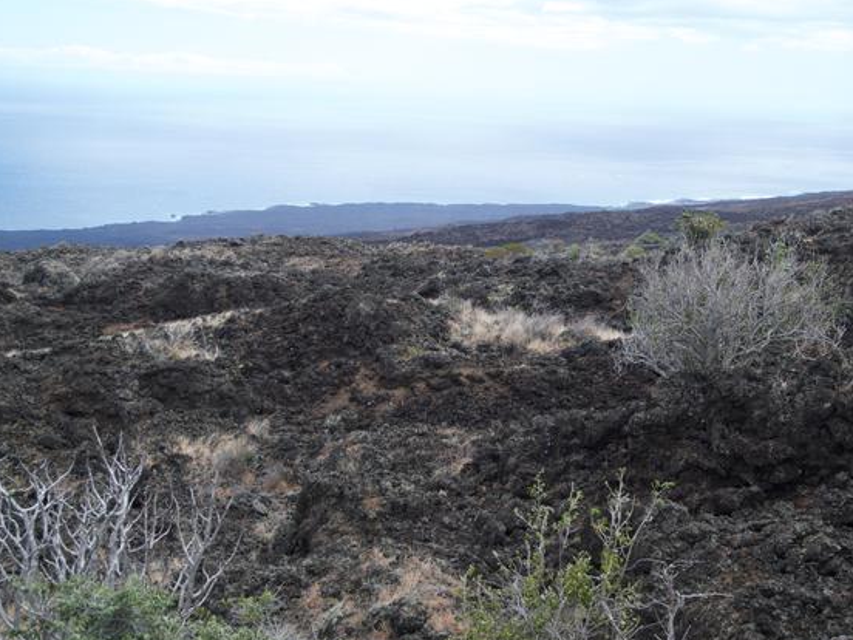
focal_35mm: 58
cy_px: 335
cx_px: 460
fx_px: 1429
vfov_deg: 25.2
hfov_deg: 33.2
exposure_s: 1/605
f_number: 3.5
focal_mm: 10.7
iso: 100
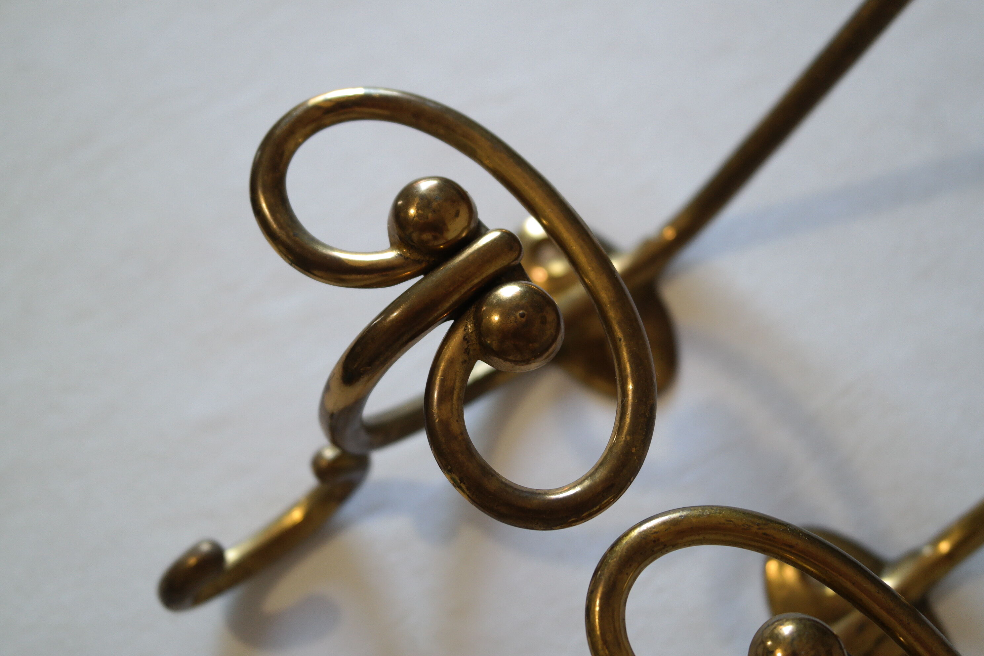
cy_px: 328
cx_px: 492
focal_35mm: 46
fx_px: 1257
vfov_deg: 29.2
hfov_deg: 42.7
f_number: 4.5
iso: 400
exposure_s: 1/50
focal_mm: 30
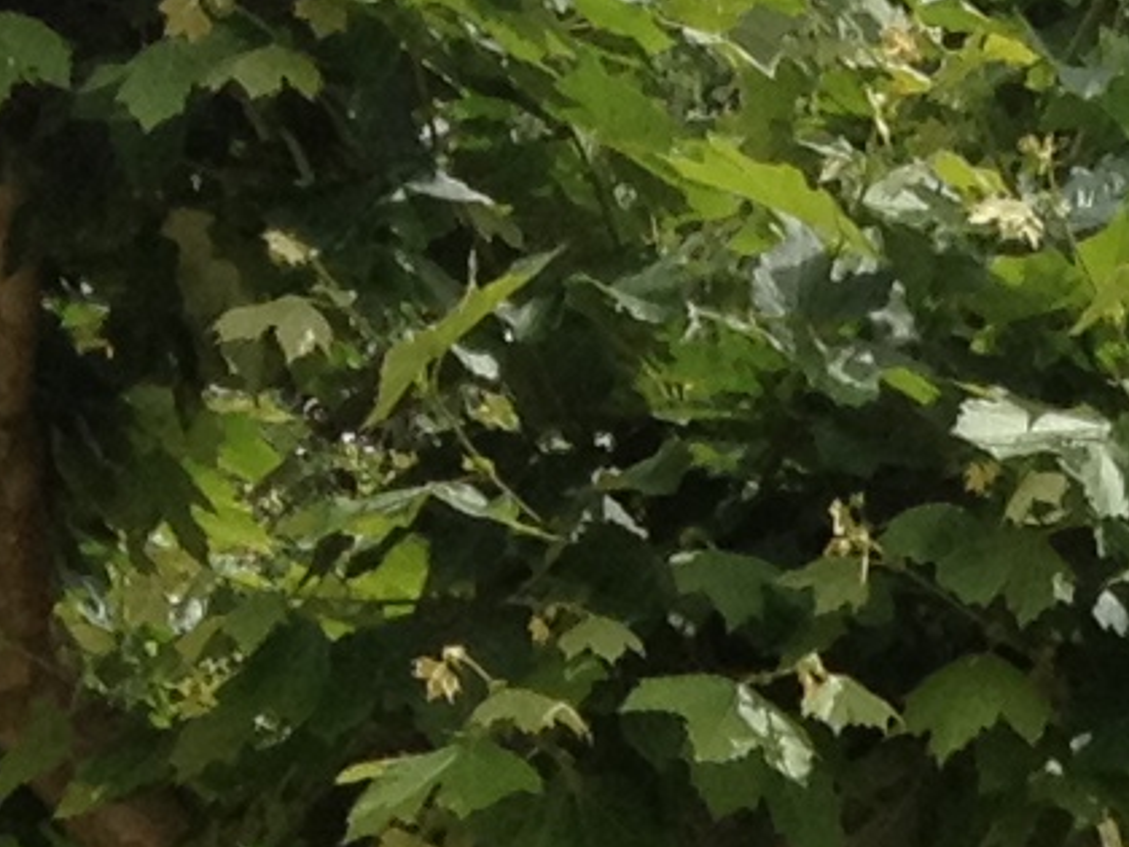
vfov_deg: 5.2
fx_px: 8871
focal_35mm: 272
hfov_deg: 7.0
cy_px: 2398
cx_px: 2280
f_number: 2.4
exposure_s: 1/1534
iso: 50
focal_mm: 4.28
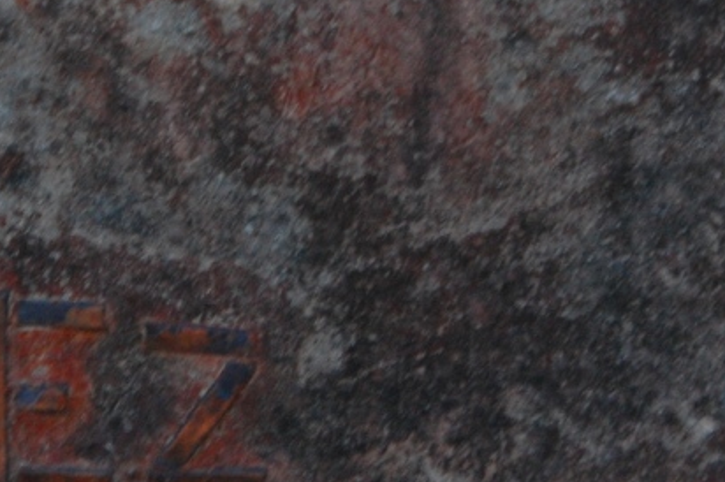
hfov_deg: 6.5
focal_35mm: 317
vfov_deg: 4.3
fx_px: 6384
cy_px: 208
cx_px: 215
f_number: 22
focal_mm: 85
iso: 1100
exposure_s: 1/30
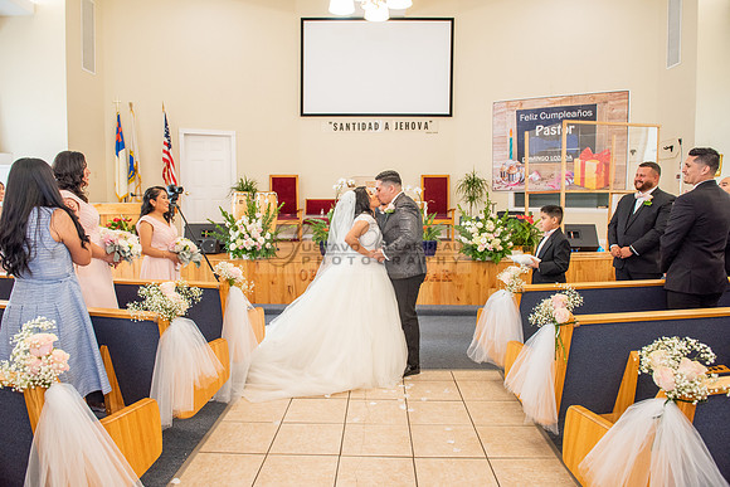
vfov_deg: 53.2
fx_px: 487
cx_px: 365
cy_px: 244
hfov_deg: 73.7
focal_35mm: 24
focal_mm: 24
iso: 1250
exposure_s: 1/100
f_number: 5
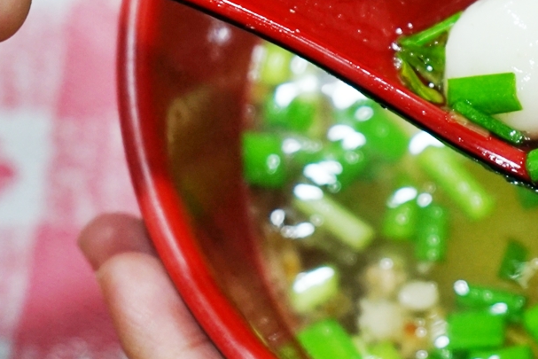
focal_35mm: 144
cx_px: 744
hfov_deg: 13.6
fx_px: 2152
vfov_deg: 9.5
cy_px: 140
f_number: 4.5
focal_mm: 42
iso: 1000
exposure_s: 1/60
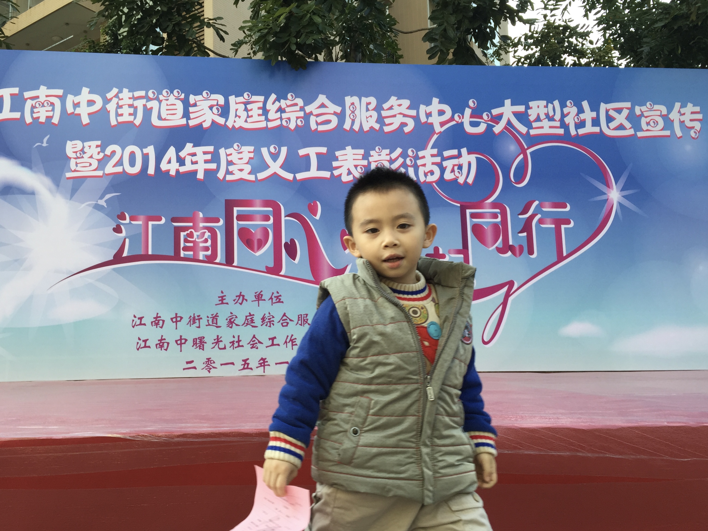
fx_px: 593
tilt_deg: +5.7
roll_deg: -1.3
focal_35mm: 29
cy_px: 266
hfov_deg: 61.7
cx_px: 354
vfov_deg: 48.2
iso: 32
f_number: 2.2
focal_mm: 4.15
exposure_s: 1/324
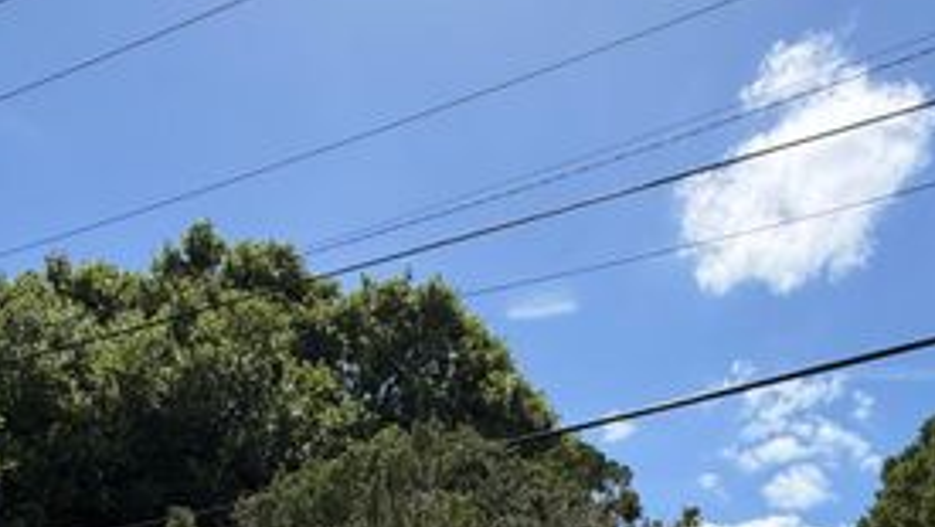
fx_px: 918
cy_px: 808
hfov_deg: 53.3
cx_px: 595
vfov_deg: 24.3
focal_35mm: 37
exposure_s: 1/985
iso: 32
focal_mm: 2.22
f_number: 2.2
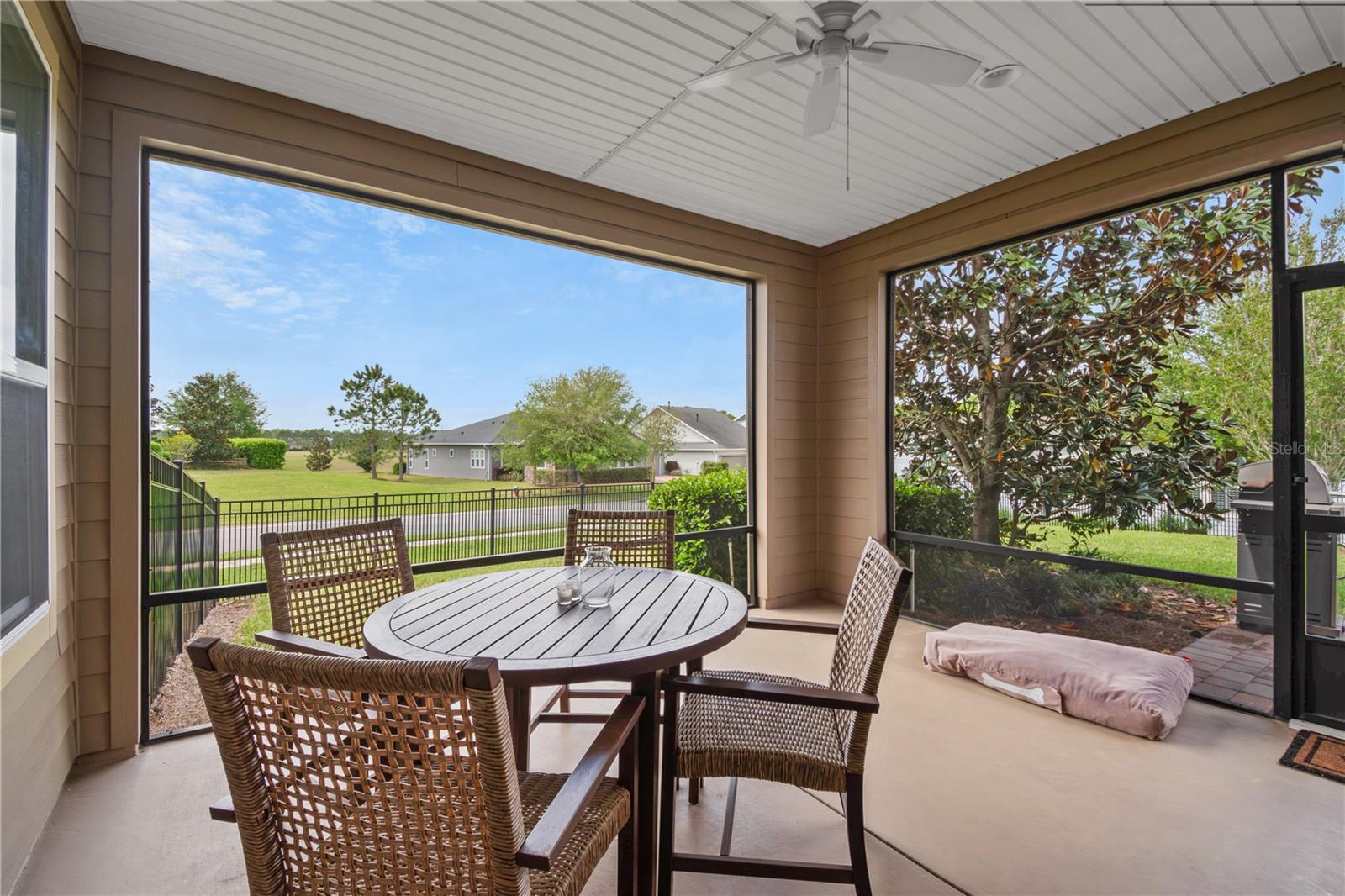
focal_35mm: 15
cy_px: 448
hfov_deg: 100.4
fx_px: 560
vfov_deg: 77.3
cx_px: 672
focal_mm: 10
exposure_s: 1/50
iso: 250
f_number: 9
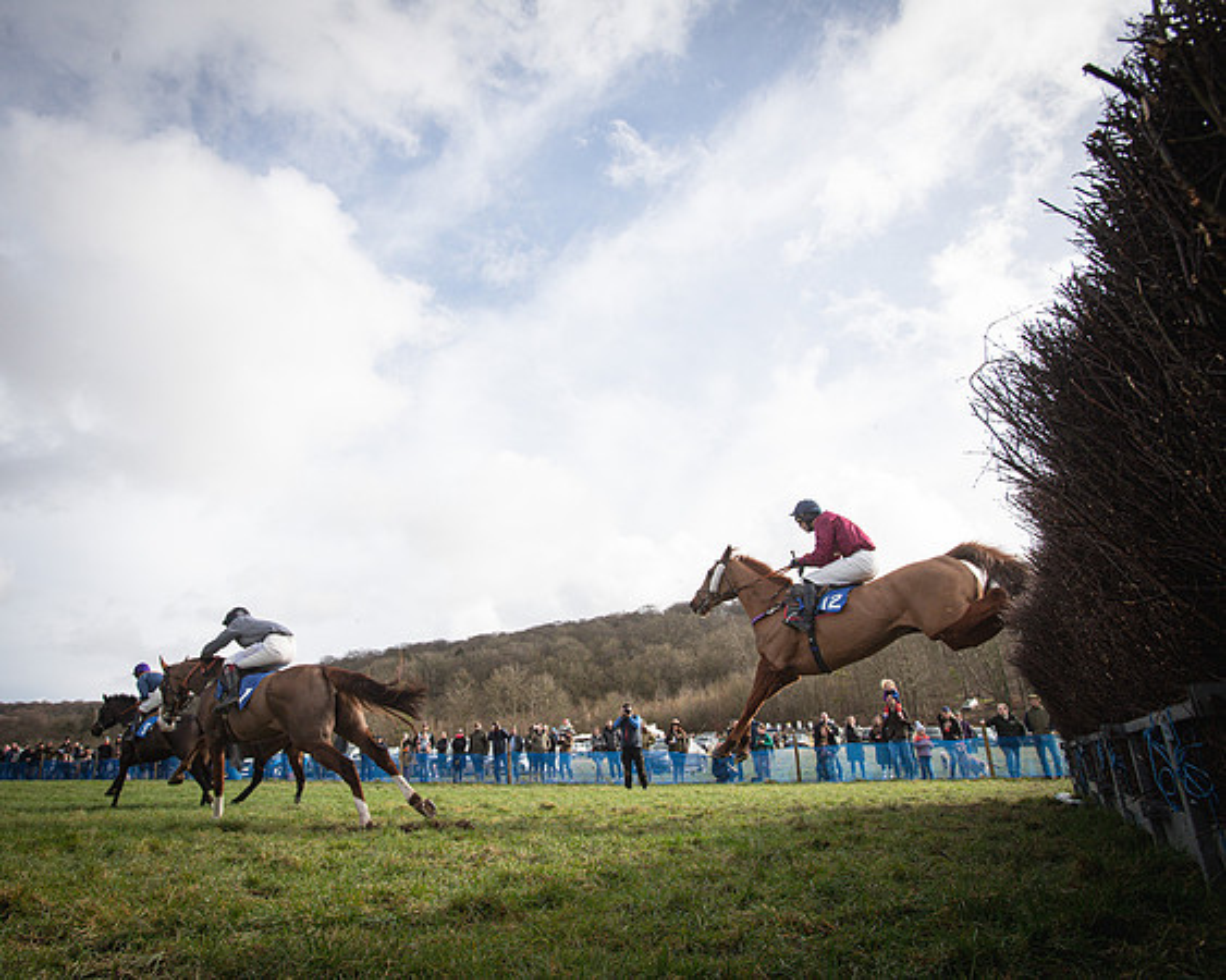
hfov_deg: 73.5
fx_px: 817
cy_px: 490
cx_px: 544
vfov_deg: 61.9
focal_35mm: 23
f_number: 8
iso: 1250
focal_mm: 20
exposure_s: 1/1600
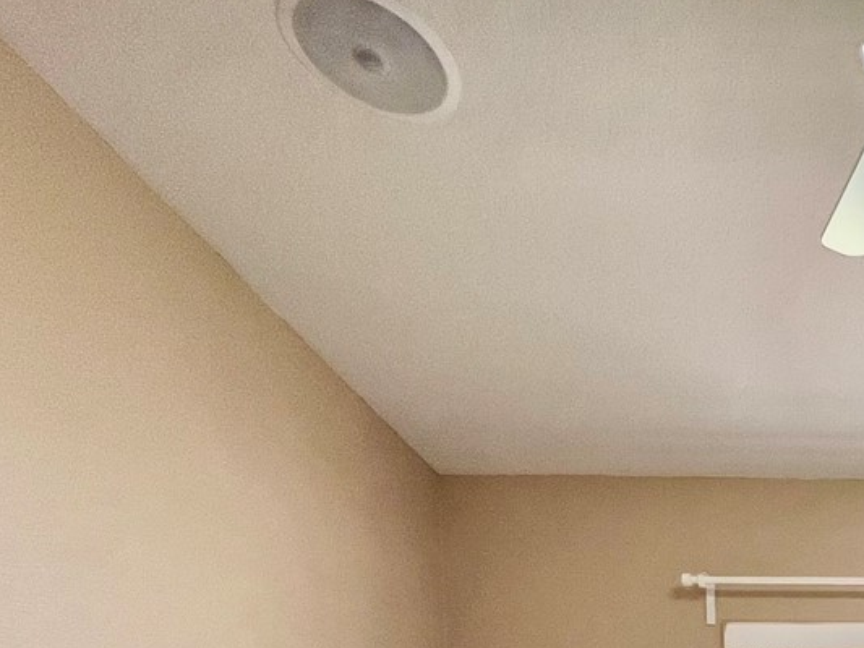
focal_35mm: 39
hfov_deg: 36.3
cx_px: 1050
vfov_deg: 28.8
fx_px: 974
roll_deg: +0.0
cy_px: 875
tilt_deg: -3.9
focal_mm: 1.57
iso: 40
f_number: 1.8
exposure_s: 1/120
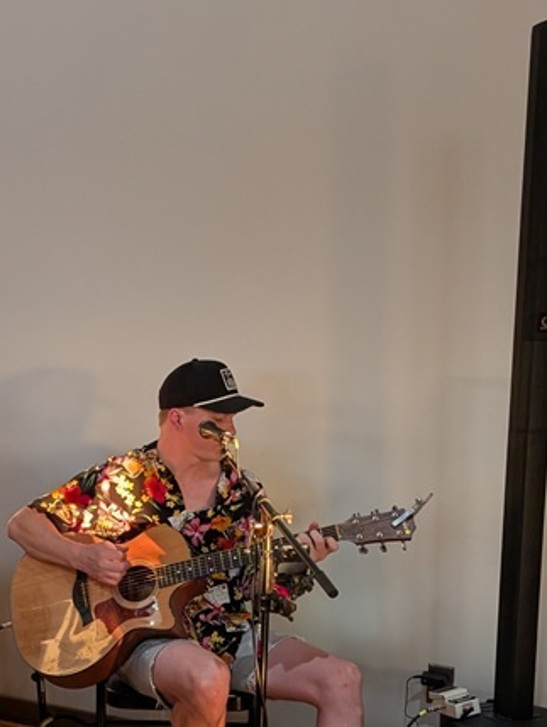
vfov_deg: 33.2
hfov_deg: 24.6
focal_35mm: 57
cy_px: 520
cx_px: 12
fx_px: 1198
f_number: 1.68
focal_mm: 6.9
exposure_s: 1/120
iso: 77
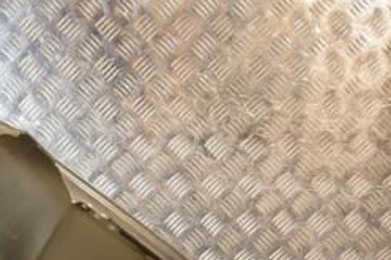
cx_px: -65
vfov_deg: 17.2
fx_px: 827
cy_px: 295
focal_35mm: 76
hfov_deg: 24.4
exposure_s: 1/200
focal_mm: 21
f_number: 7.1
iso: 800
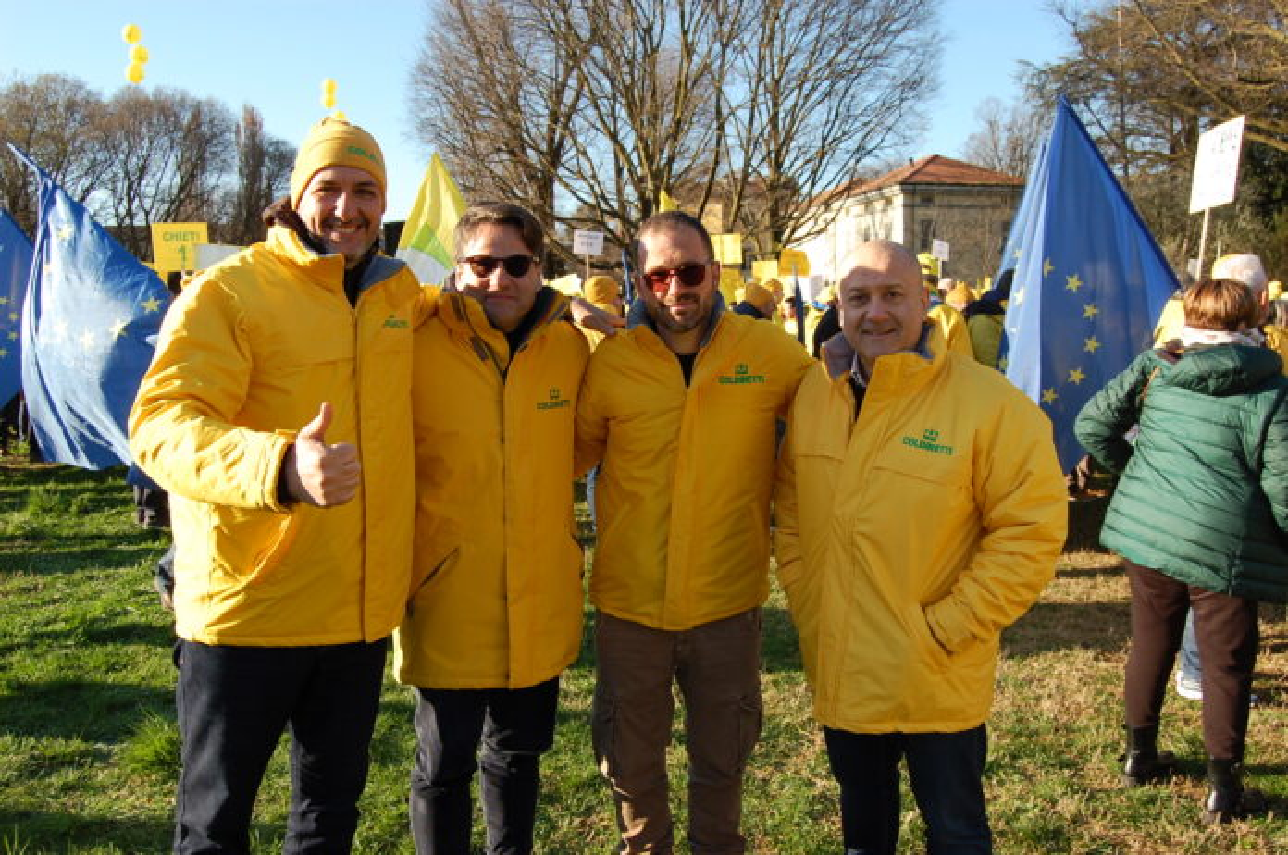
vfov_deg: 43.5
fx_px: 1072
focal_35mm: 30
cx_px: 644
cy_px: 428
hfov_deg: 62.0
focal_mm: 20
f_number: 7.1
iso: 200
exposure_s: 1/200
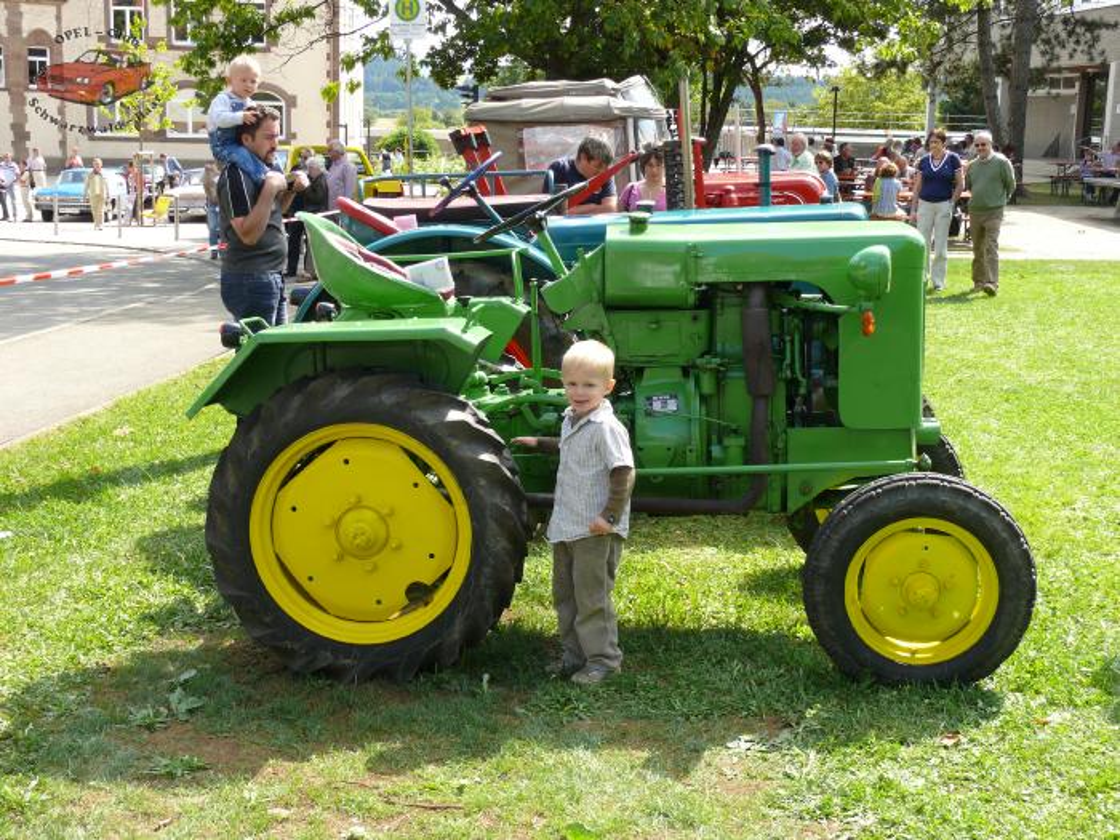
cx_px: 560
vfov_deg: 30.3
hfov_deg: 39.7
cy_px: 420
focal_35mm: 48
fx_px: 1553
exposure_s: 1/200
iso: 100
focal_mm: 10.1
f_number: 4
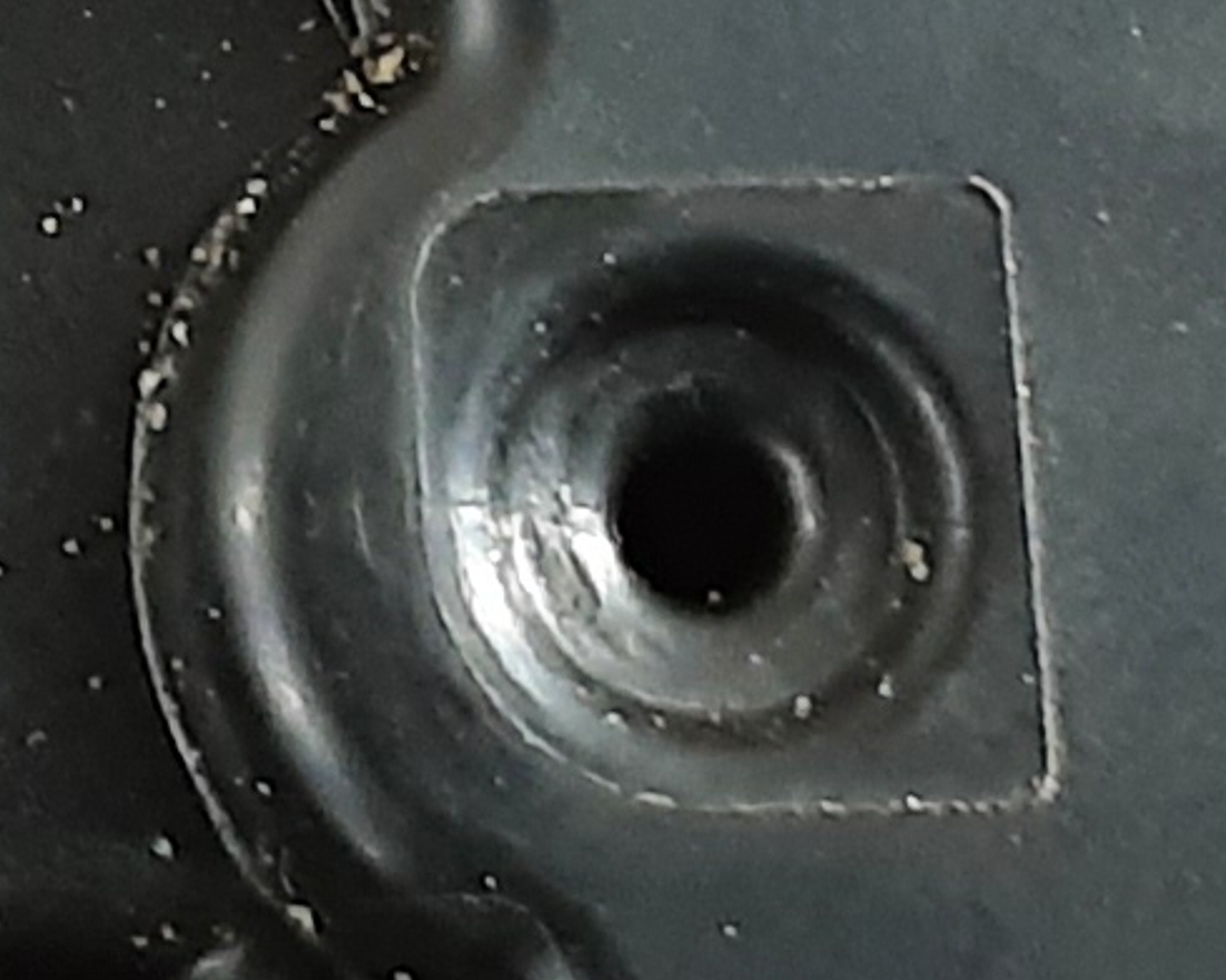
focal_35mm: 176
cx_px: -311
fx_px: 6385
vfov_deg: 8.6
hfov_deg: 10.7
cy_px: -471
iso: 250
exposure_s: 1/25
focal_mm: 2.91
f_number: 1.9
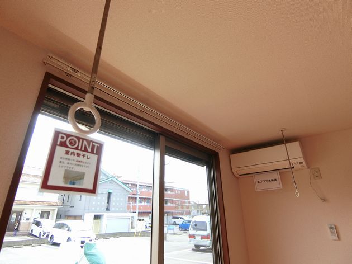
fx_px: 193
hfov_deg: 84.7
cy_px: 132
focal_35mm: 19
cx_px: 176
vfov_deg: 68.6
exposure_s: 1/125
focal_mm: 4.06
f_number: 2.7
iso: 80
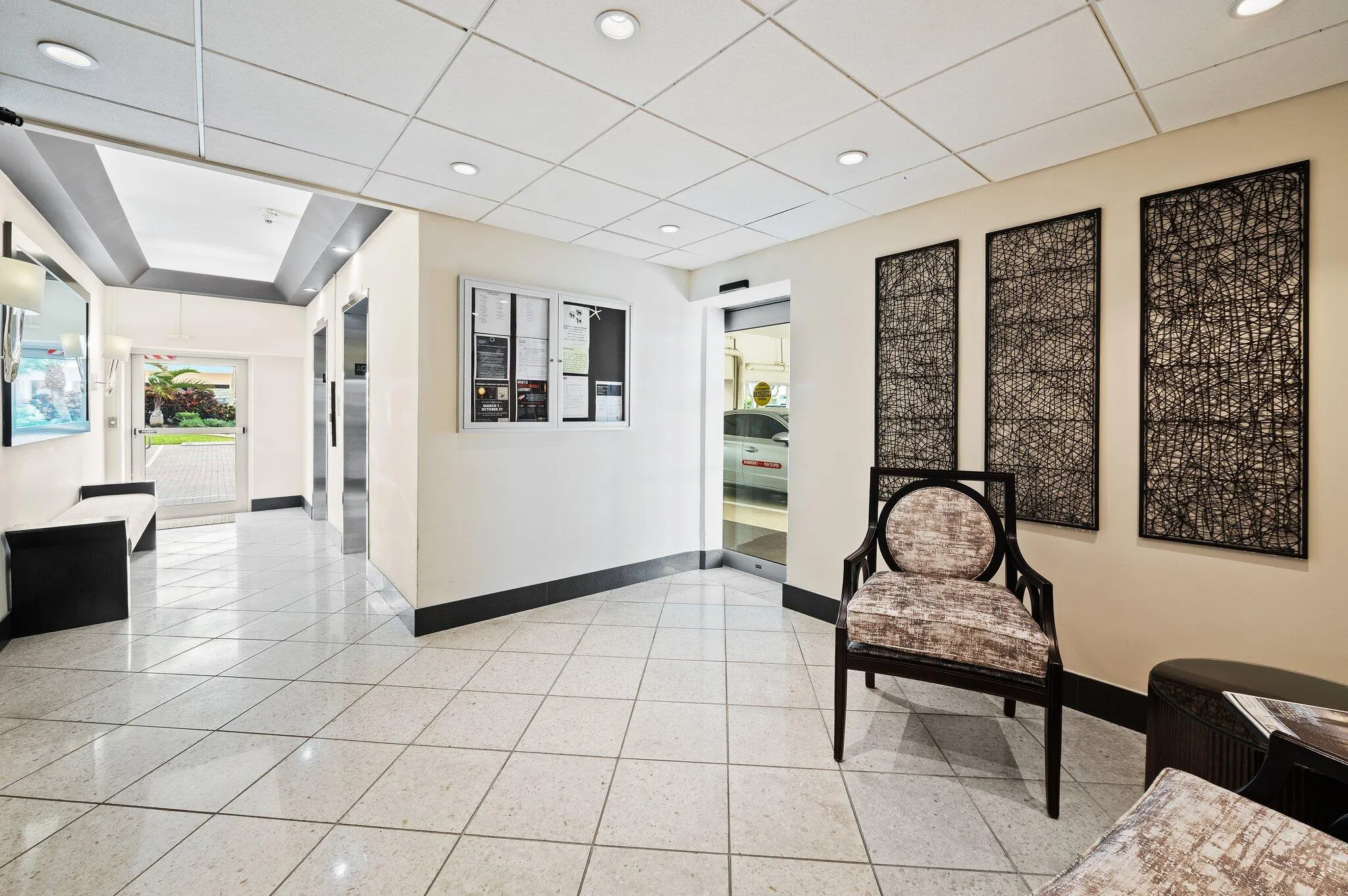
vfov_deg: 81.1
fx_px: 524
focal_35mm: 14
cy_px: 448
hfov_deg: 104.3
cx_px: 674
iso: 200
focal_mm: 14
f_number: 8
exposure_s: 1/5
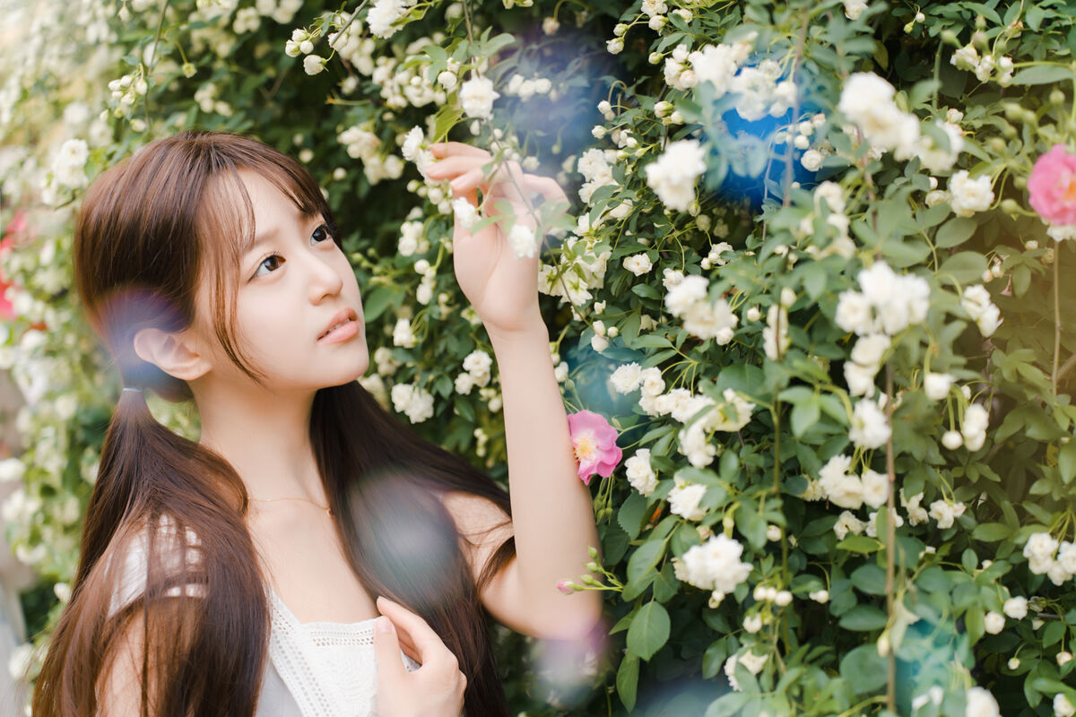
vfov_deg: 21.9
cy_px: 358
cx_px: 538
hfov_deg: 32.4
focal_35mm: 62
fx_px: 1853
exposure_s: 1/200
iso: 100
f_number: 2.8
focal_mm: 62
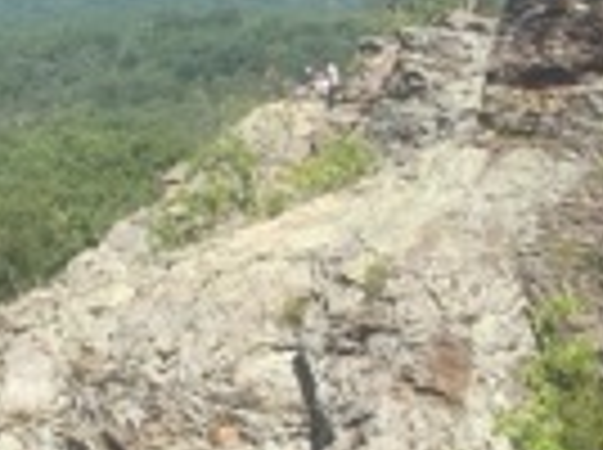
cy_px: -58
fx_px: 2261
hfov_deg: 15.1
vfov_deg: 11.2
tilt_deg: +1.0
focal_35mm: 130
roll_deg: -1.3
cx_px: 108
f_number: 2.2
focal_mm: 4.15
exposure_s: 1/587
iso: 25
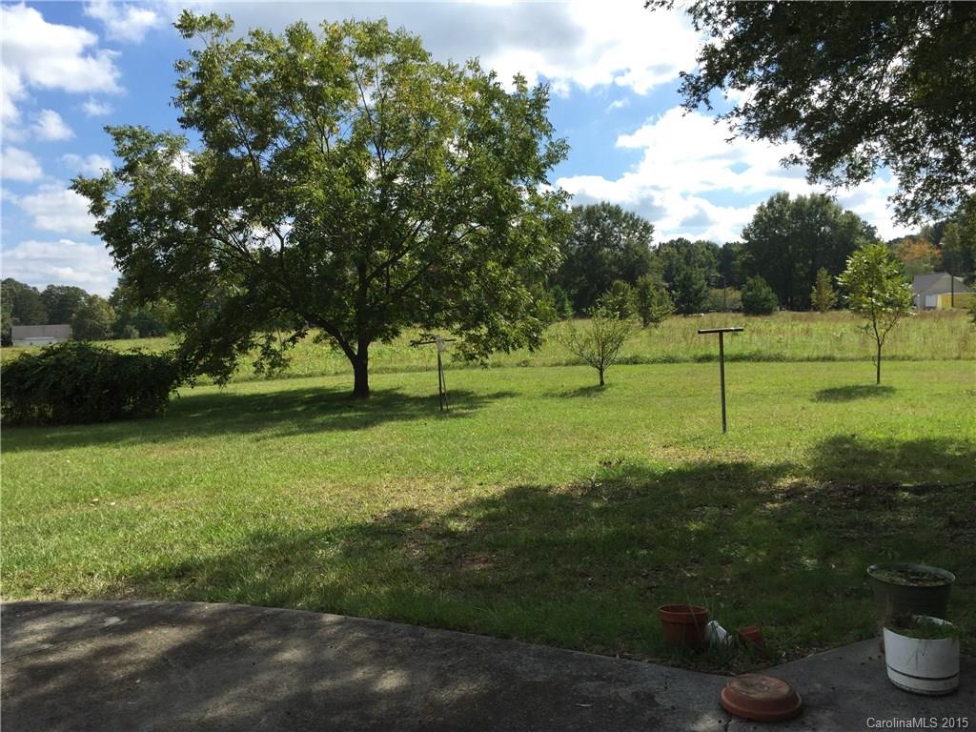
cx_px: 488
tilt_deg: -1.1
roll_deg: +1.6
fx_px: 818
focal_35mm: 29
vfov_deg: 48.2
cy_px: 366
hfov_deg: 61.7
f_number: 2.2
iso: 32
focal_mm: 4.15
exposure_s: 1/1647
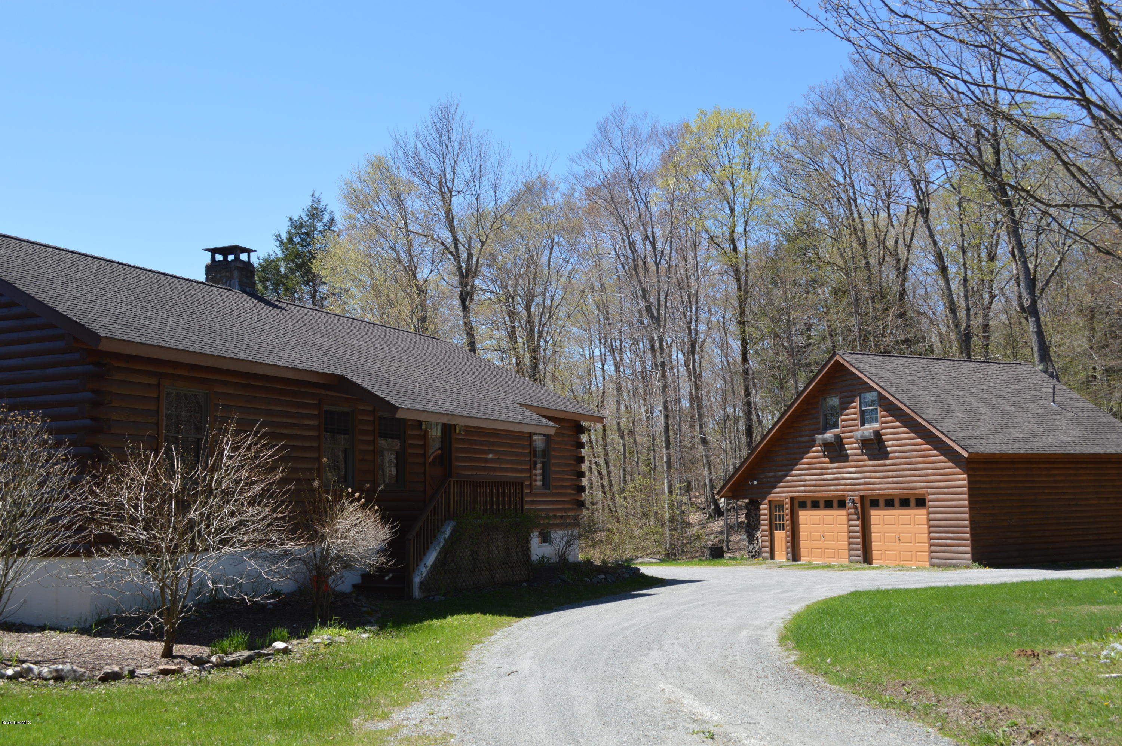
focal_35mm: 36
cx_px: 561
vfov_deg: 36.8
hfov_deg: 53.2
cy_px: 373
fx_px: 1121
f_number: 6.3
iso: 100
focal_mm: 24
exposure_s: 1/200
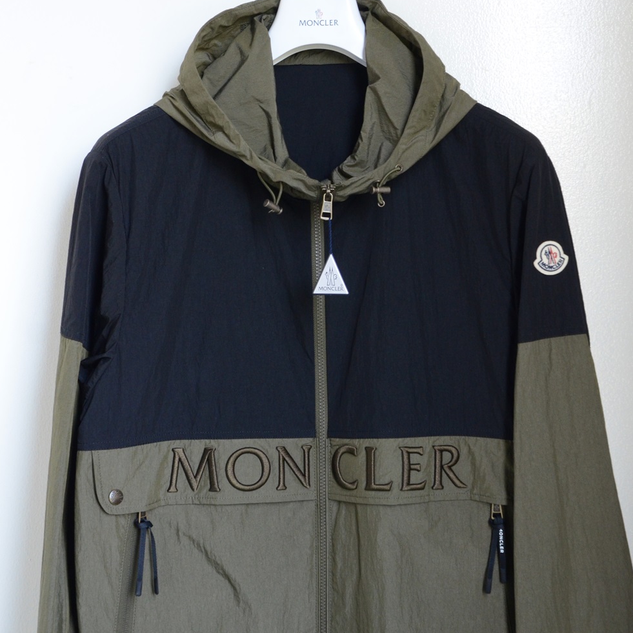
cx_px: 317
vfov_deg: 28.3
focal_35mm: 61
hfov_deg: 28.3
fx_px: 1255
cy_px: 260
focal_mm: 31
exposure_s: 1/30
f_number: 5
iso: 1250
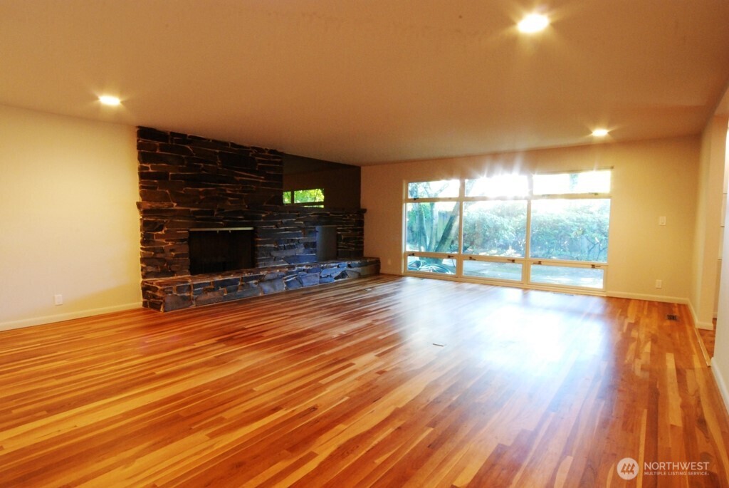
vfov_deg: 67.5
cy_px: 244
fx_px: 365
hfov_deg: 89.9
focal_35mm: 18
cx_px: 364
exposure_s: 1.3
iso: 1250
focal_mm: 12
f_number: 22
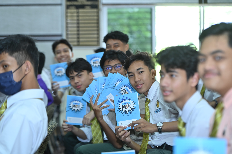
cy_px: 77
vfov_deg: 14.0
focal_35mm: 98
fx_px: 631
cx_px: 116
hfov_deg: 20.8
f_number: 2.8
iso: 800
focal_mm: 98
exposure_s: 1/125
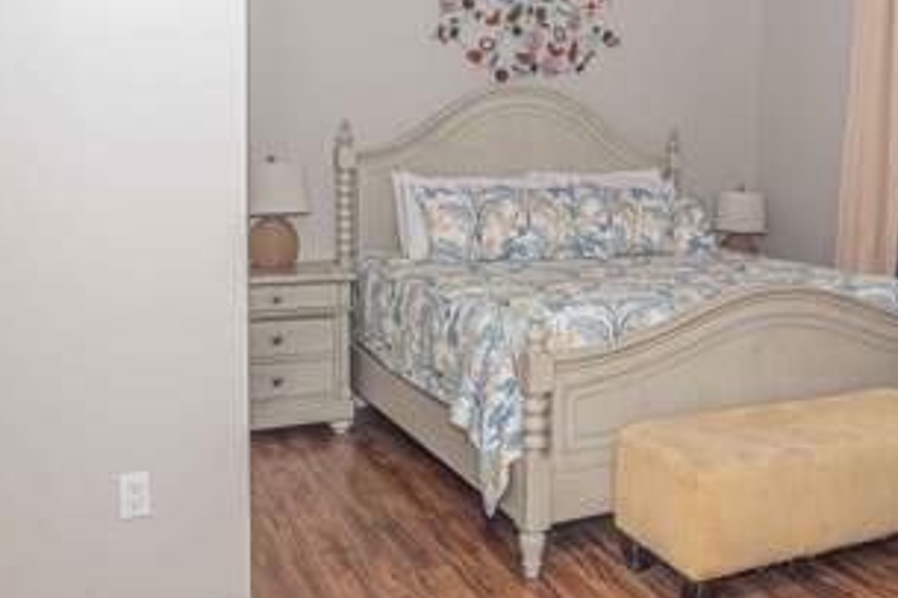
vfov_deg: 33.2
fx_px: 997
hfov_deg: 47.6
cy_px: 235
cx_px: 604
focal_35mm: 40
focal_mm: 24
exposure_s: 1/125
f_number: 6.3
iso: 400
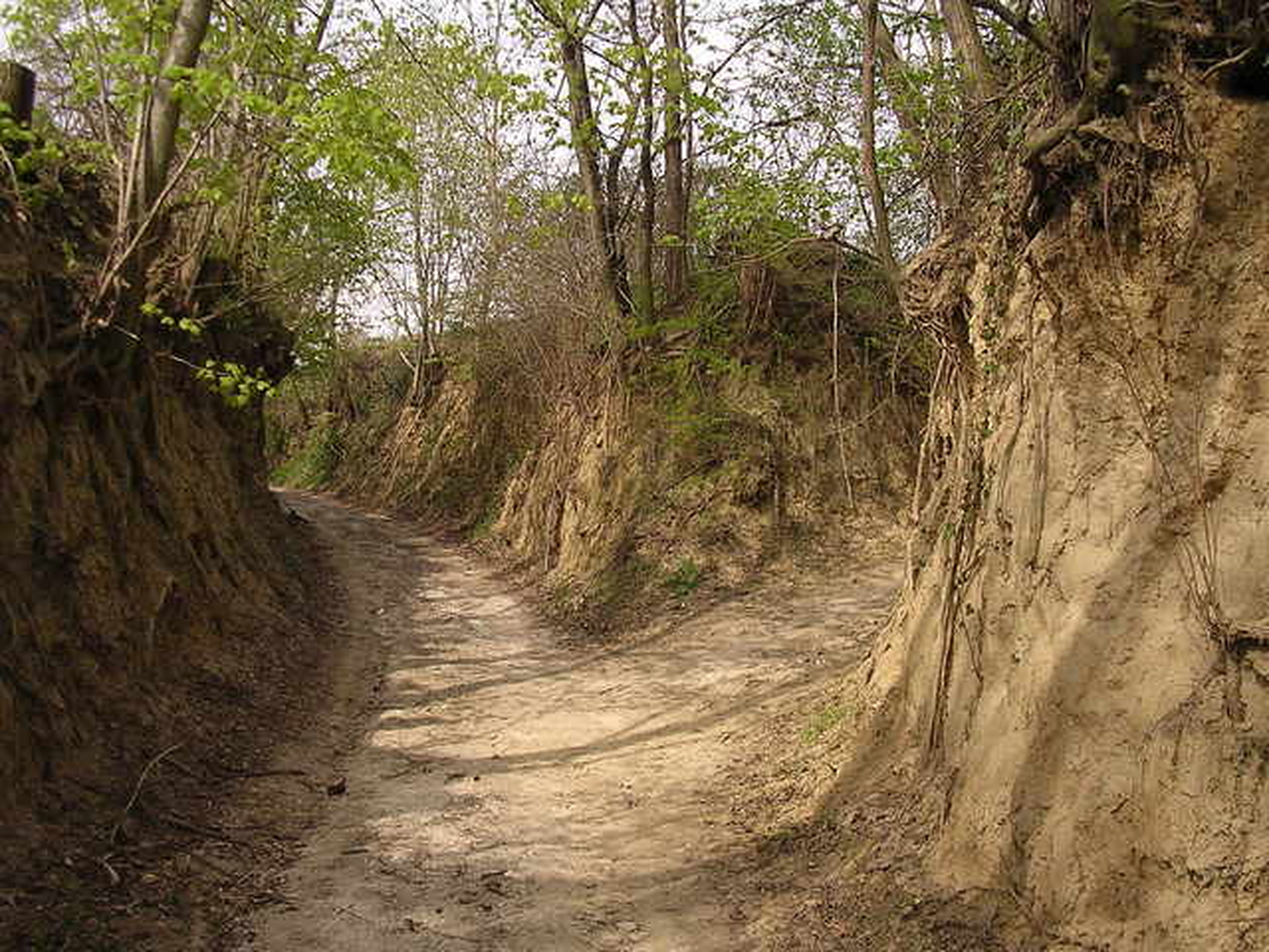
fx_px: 1393
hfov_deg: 49.0
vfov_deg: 37.7
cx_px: 634
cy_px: 476
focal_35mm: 38
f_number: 2.8
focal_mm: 5.8
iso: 100
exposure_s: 1/410
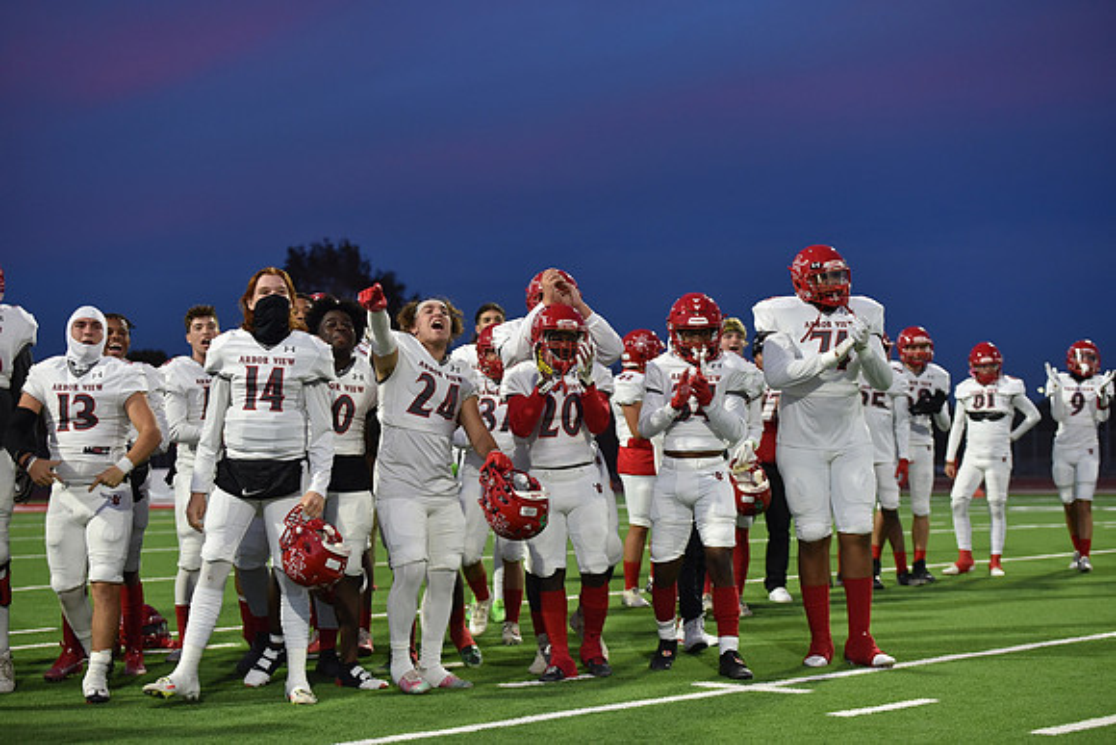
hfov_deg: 28.8
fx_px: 2170
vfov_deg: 19.5
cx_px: 558
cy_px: 372
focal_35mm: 70
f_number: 2.8
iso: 1400
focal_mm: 70
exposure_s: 1/500
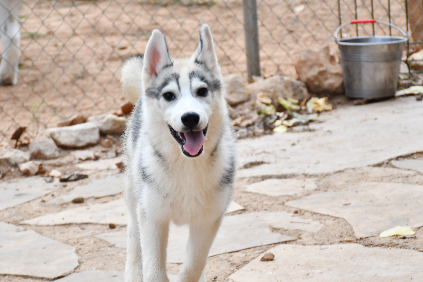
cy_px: 193
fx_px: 1809
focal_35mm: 154
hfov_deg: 13.3
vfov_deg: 8.9
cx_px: 196
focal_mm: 75
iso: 400
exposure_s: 1/500
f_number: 5.6
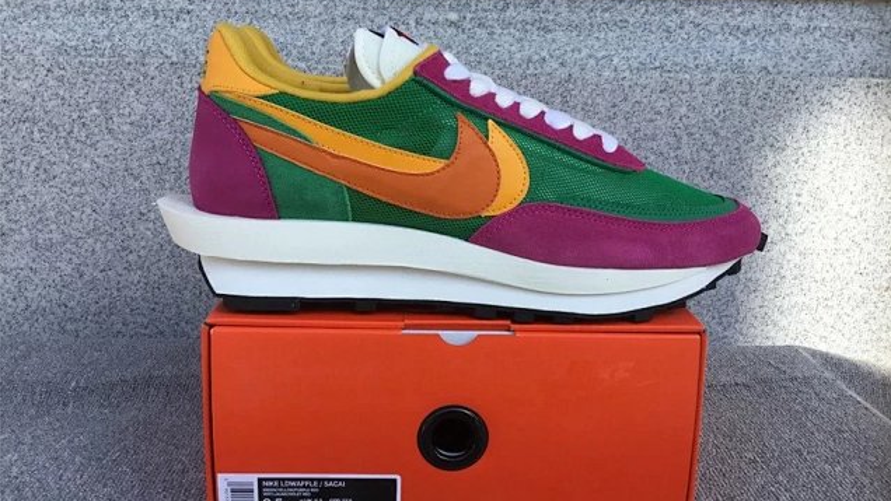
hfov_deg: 58.0
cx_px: 447
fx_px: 803
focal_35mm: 34
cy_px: 234
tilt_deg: -11.0
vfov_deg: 34.7
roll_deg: -1.4
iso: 25
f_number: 2.4
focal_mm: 3.3
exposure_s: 1/604
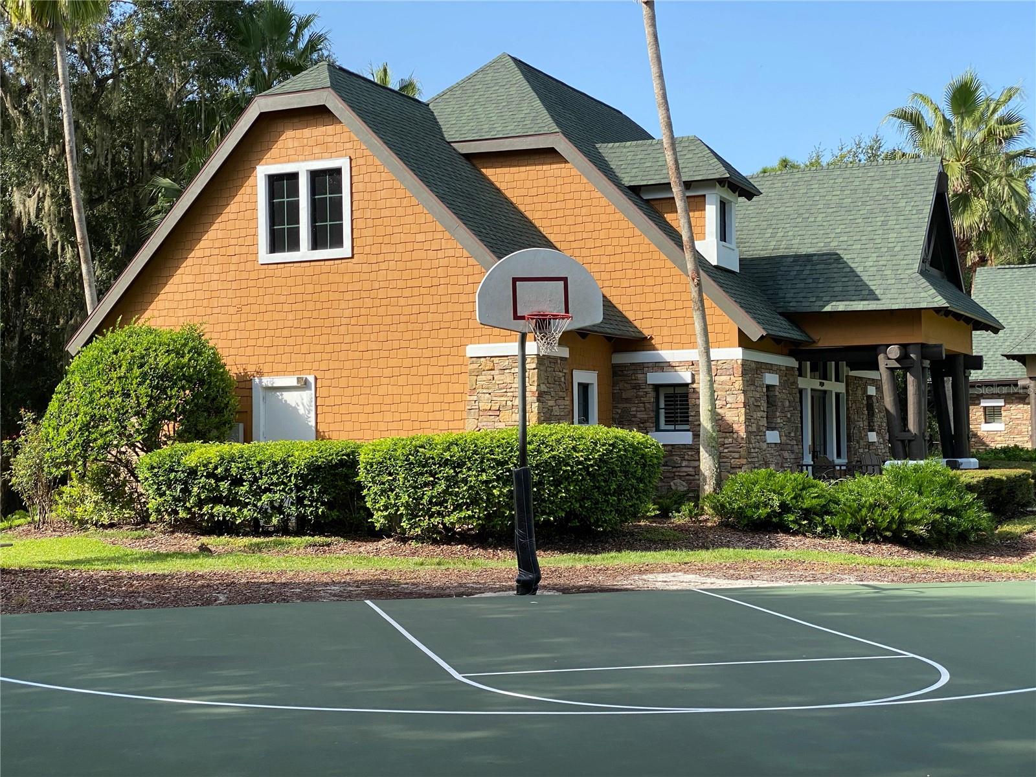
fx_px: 1556
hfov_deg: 36.8
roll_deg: +0.5
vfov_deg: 28.0
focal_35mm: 52
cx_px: 518
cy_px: 388
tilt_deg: +1.3
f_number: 2
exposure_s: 1/727
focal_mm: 6
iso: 20
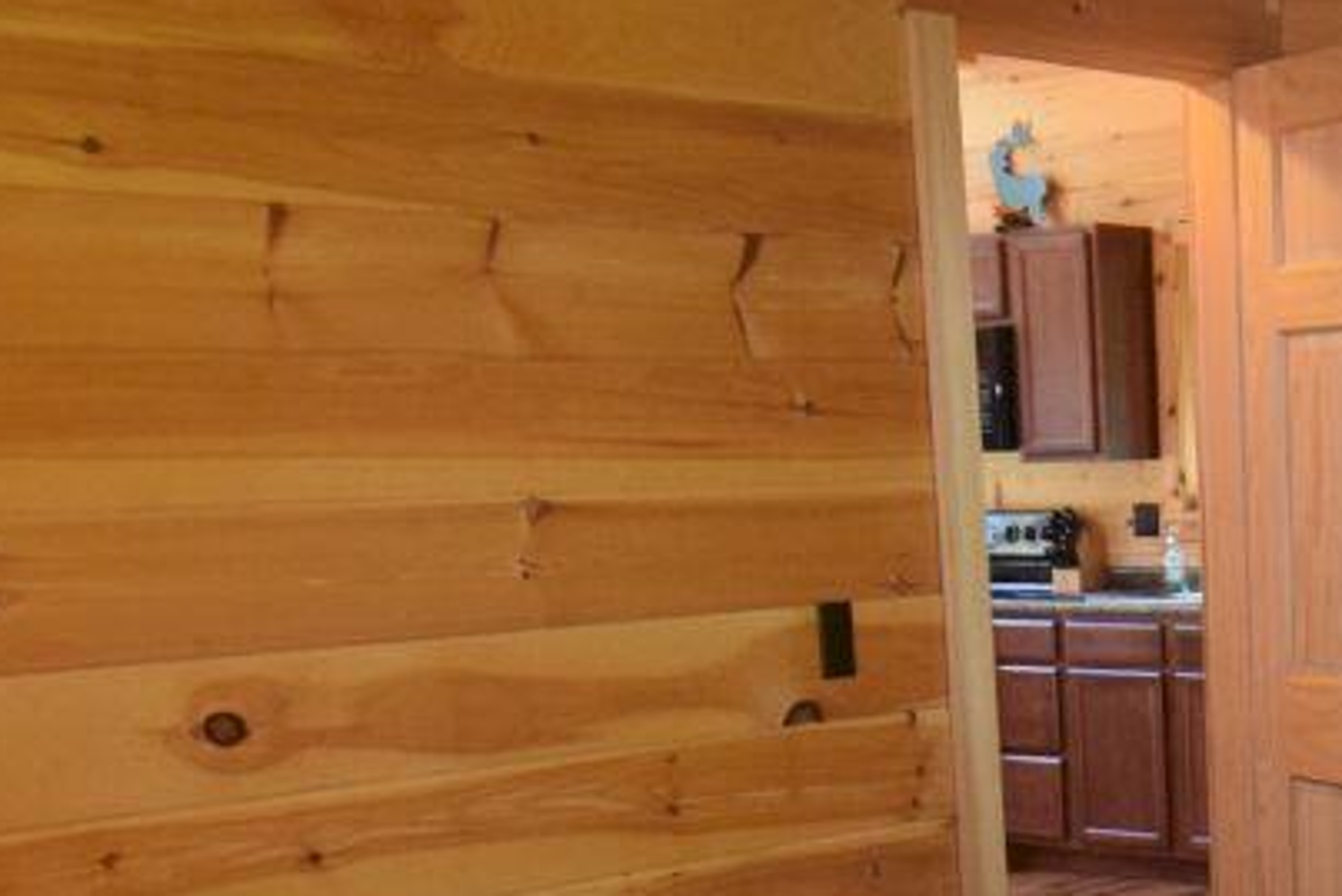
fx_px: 2498
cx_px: 1252
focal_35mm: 67
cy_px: 1126
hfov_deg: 28.7
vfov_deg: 19.0
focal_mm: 12
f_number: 4
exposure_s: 1/60
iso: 1000
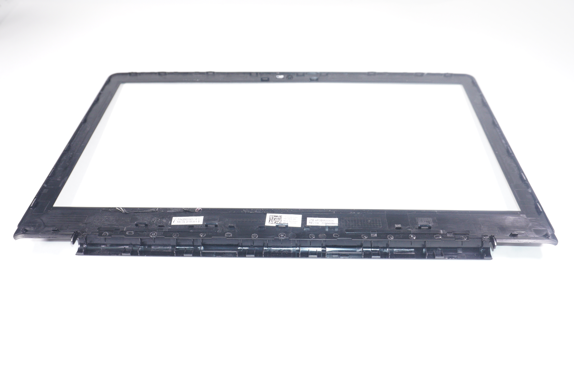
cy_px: 191
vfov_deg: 39.9
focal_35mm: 33
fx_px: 526
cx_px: 287
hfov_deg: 57.3
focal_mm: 22
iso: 640
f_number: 5.6
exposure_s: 1/160
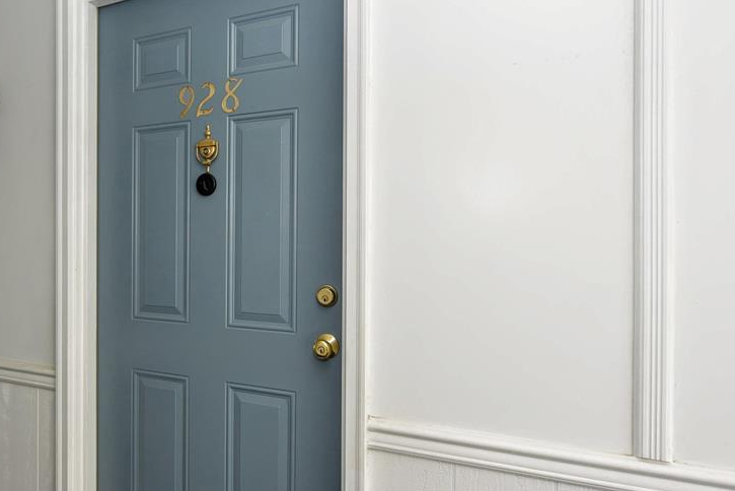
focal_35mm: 24
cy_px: 248
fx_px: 490
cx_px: 245
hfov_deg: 71.6
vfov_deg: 53.2
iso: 800
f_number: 4.5
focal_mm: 17
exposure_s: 1/80
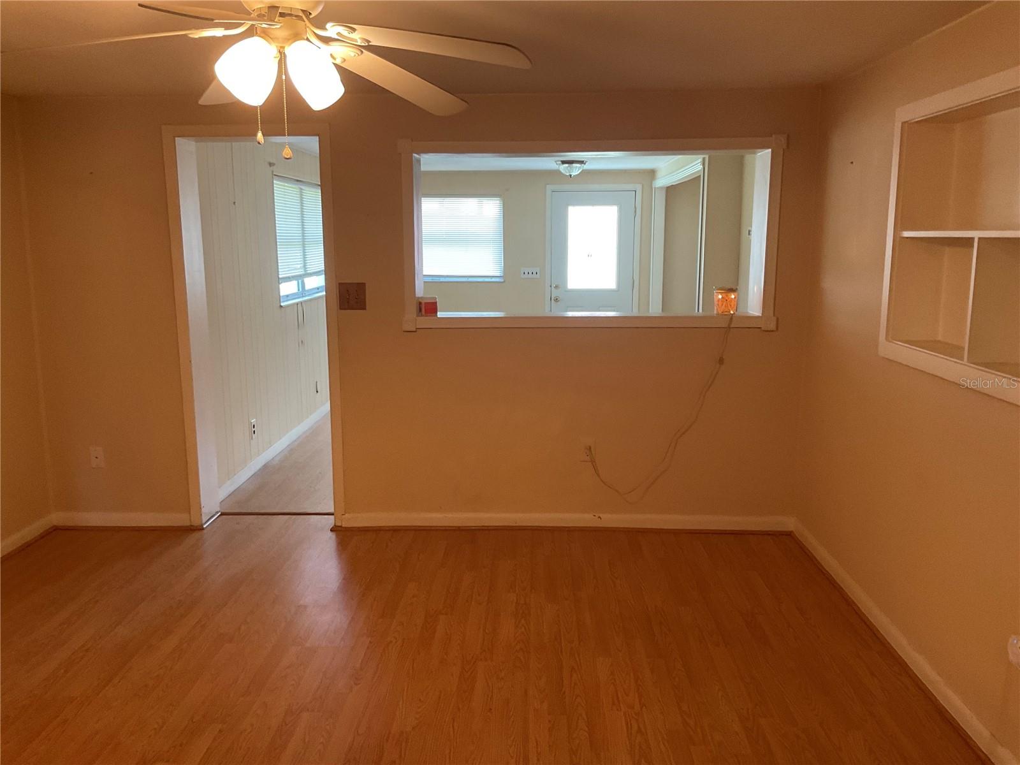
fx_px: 855
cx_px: 510
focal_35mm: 29
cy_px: 382
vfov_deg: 48.2
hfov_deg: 61.7
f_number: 1.8
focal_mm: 3
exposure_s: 1/60
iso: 100
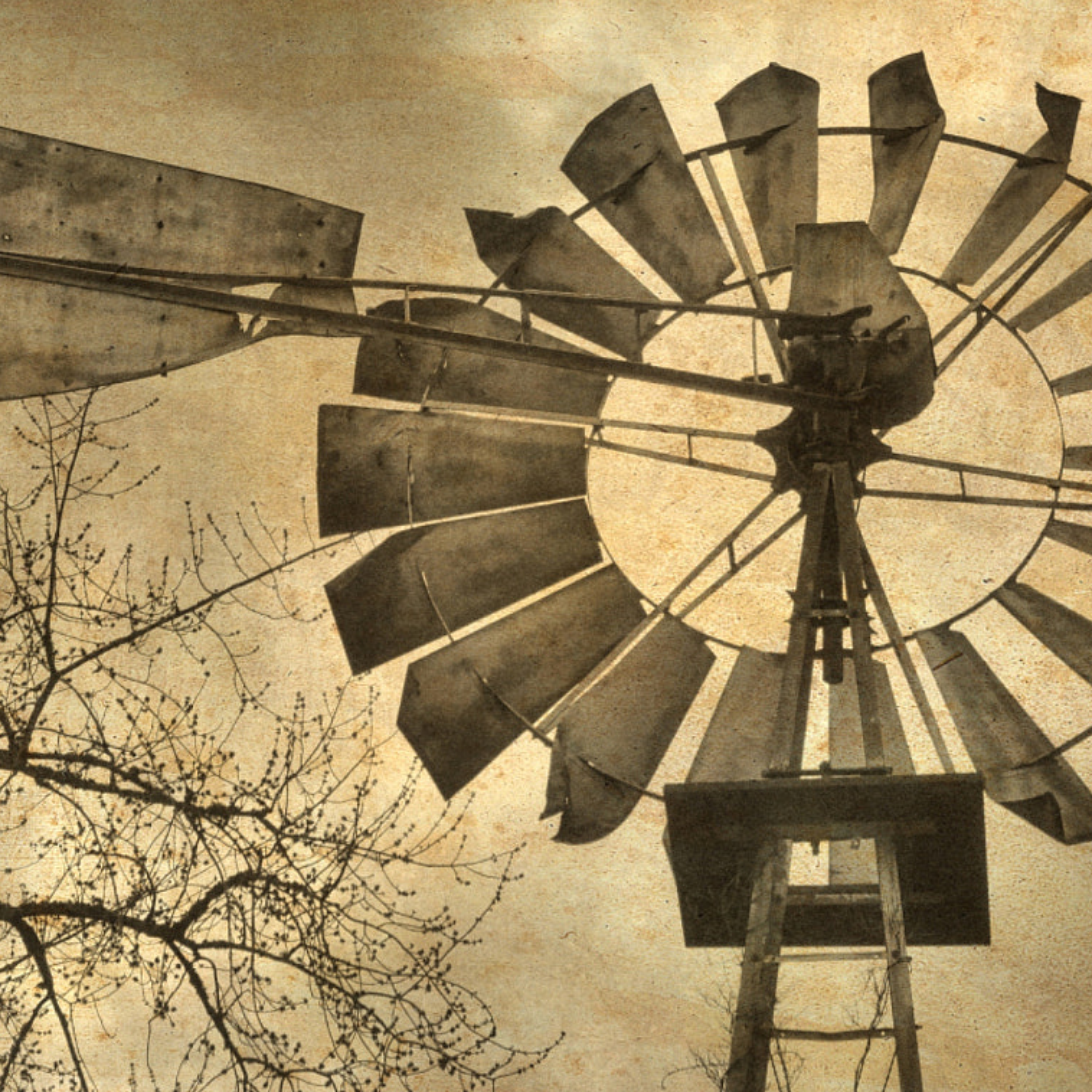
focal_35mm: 148
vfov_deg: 11.8
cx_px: 594
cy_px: 558
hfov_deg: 11.8
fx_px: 5278
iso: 100
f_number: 10
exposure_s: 1/400
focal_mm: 55
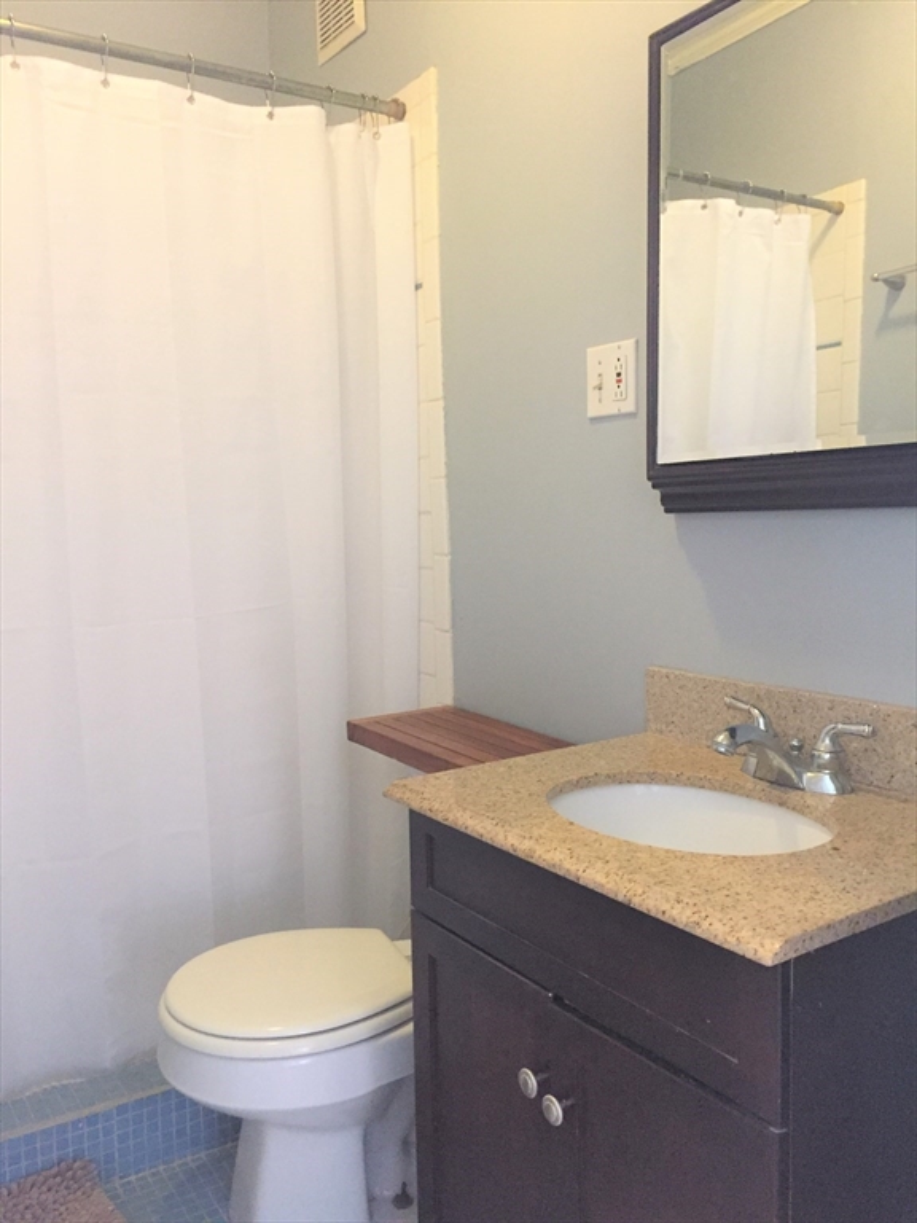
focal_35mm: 29
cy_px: 612
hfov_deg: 48.2
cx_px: 458
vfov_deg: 61.7
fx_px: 1024
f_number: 2.2
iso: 250
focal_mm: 4.15
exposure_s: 1/30
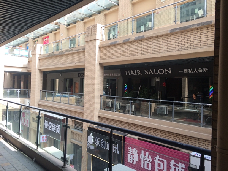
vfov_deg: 48.2
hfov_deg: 61.7
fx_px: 191
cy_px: 86
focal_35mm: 29
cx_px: 114
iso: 32
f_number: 2.2
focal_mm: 4.15
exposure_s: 1/336
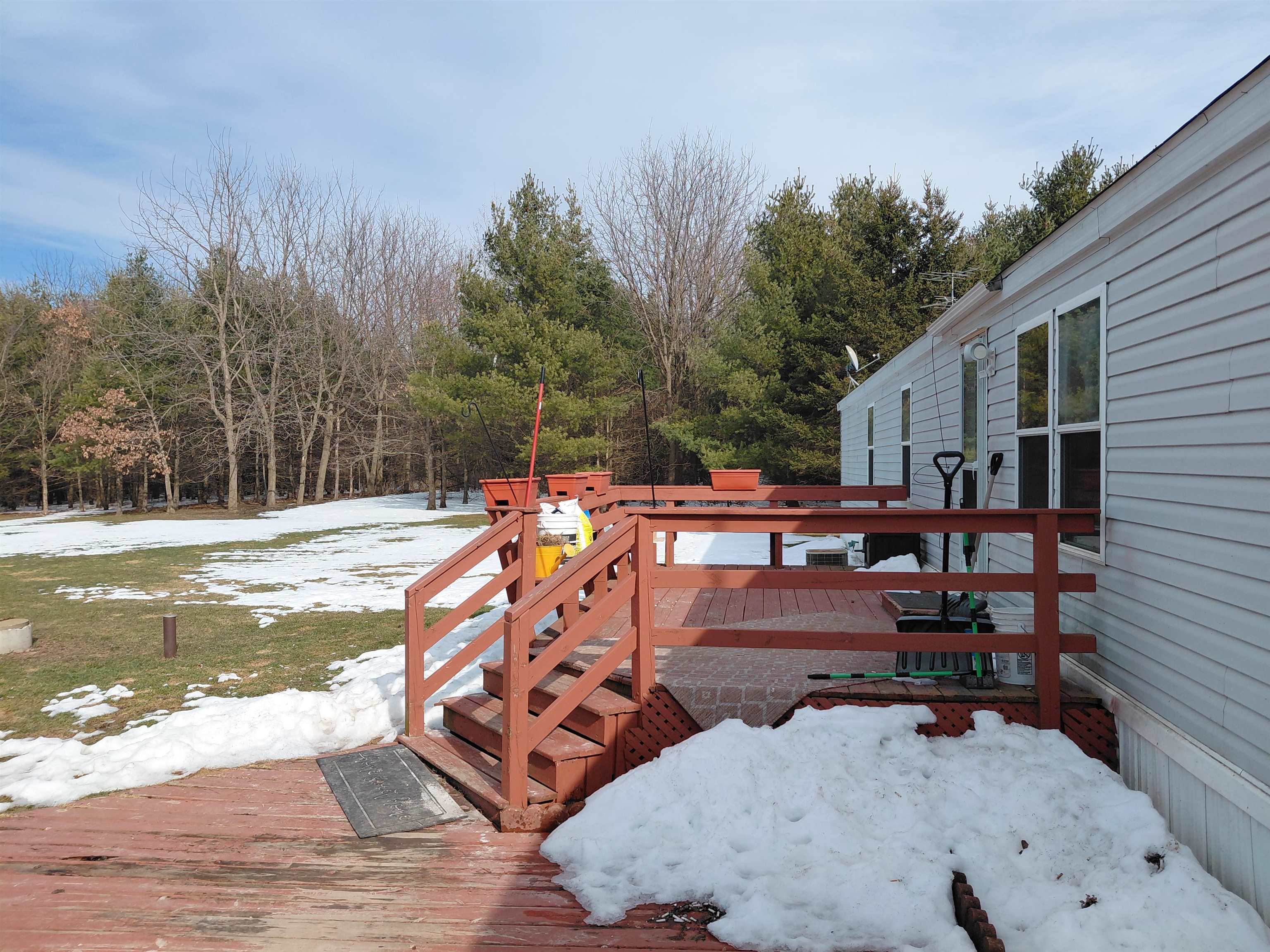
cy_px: 476
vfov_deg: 54.9
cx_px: 635
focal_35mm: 25
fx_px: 917
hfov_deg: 69.4
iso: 50
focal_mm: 4.69
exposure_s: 1/2769
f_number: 1.8
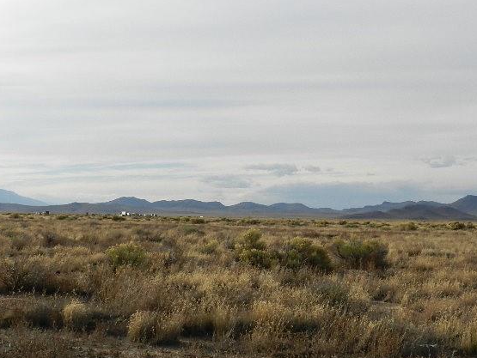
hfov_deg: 36.1
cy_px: 203
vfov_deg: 27.5
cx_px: 253
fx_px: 731
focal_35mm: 53
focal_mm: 8.1
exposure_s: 1/160
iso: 160
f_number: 5
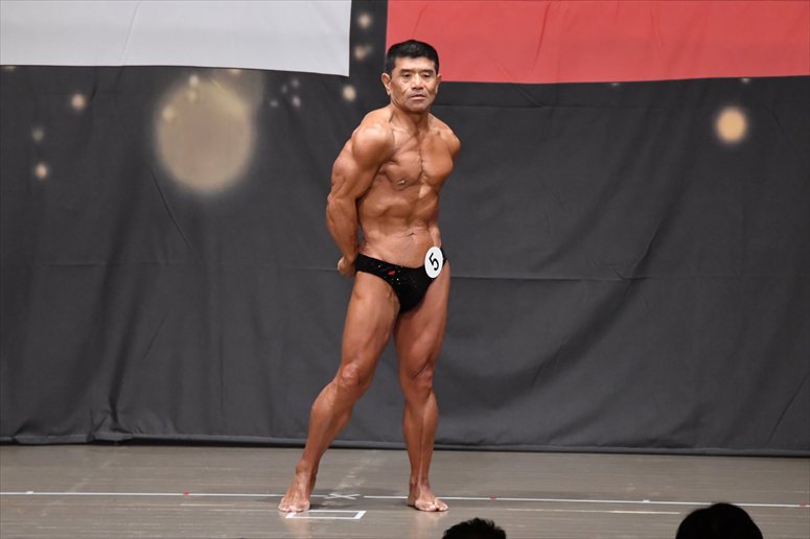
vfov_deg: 5.4
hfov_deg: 8.1
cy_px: 270
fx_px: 5735
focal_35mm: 255
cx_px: 405
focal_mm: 170
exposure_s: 1/400
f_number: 5.6
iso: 6400
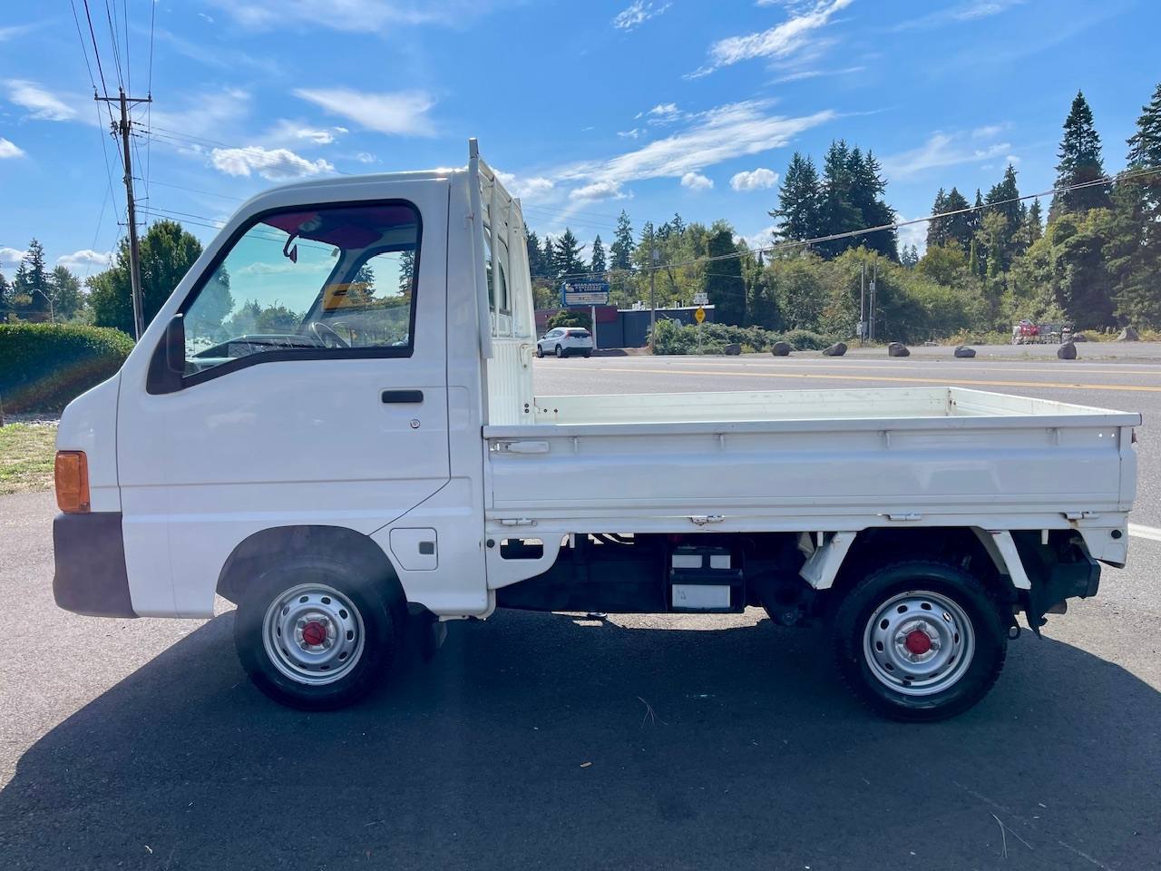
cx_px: 580
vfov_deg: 54.9
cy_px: 436
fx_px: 838
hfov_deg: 69.4
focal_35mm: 25
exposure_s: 1/4049
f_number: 1.6
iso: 32
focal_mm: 5.1
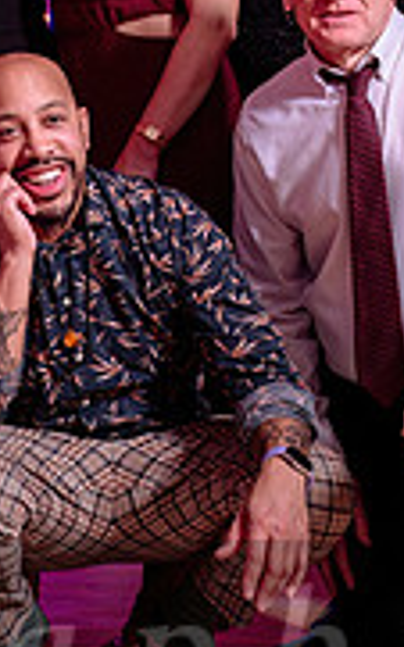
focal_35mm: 145
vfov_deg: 14.3
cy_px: 57
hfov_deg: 8.7
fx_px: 2556
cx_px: -289
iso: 500
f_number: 4
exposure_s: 1/100
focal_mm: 34
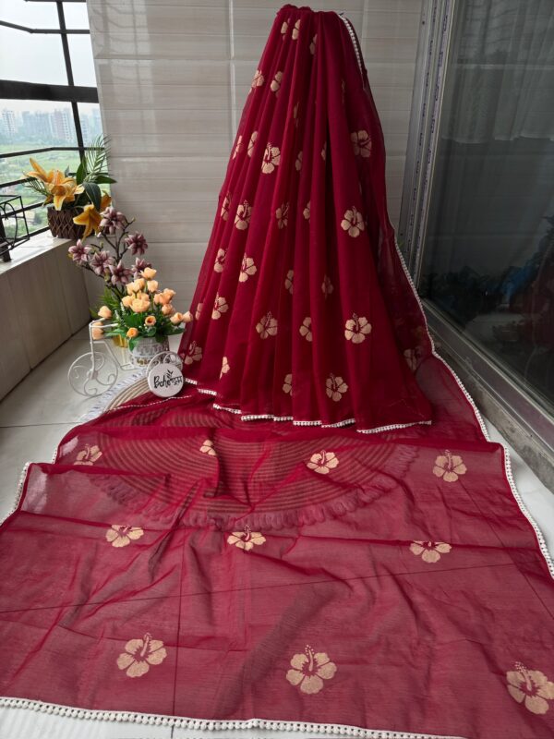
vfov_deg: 71.6
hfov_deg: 56.8
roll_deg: -0.3
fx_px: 512
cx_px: 277
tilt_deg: -25.9
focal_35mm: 24
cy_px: 370
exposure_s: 1/121
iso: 80
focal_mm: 6.76
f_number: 1.78
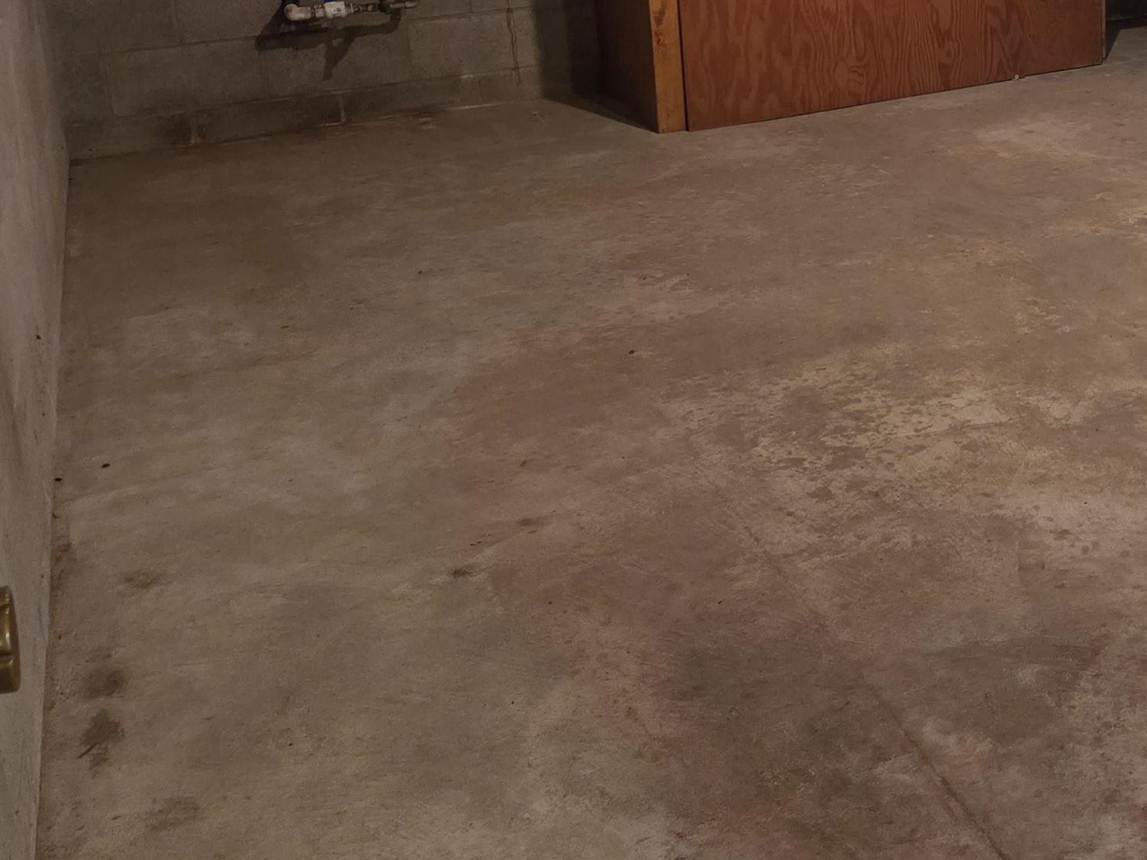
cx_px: 1106
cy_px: 45
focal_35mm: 47
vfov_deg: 29.3
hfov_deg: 36.9
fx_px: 1557
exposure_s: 1/60
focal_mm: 5.4
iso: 1600
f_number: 1.8
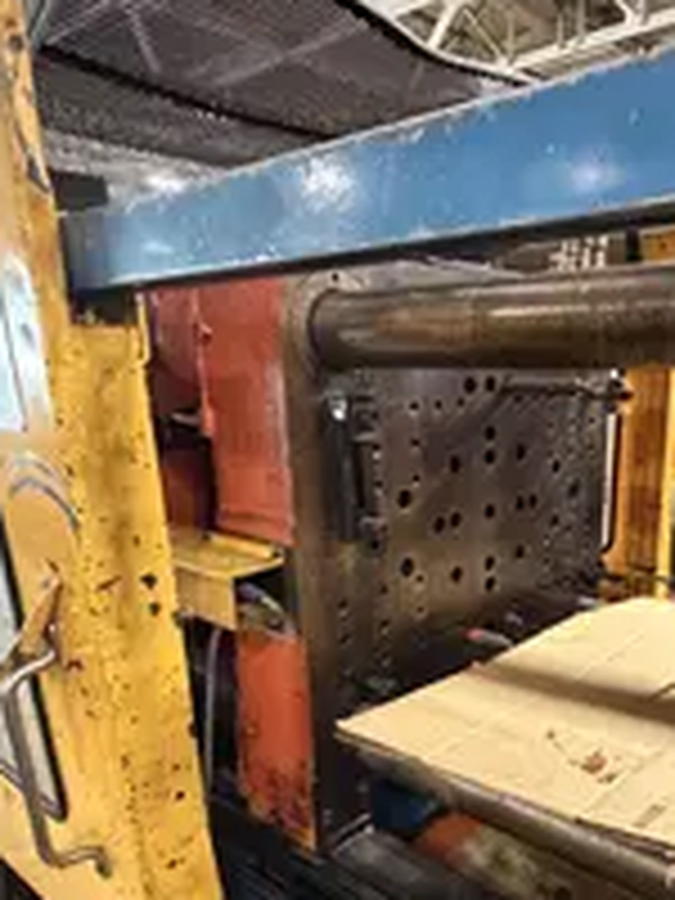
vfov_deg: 61.6
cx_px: 472
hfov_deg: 48.5
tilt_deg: -18.3
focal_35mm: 28
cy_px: 612
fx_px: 728
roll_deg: +1.0
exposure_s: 1/60
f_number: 2.2
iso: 1250
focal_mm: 2.22
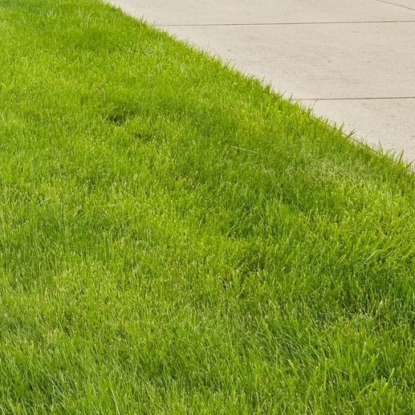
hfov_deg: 21.1
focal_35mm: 74
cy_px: -89
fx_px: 1004
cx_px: -131
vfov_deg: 21.6
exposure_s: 1/200
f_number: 8
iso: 100
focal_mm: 22
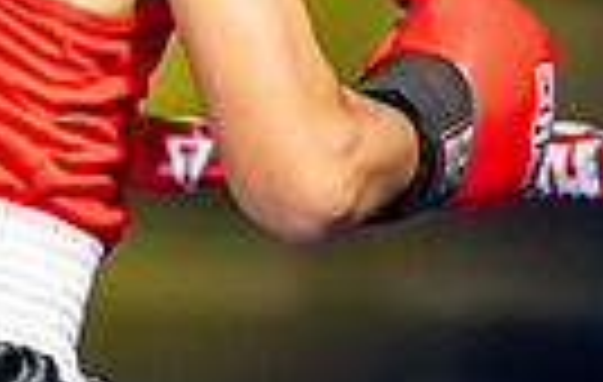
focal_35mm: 413
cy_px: 117
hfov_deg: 5.1
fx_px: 6816
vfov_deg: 3.2
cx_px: 522
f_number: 2
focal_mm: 82
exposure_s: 1/1000
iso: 4000
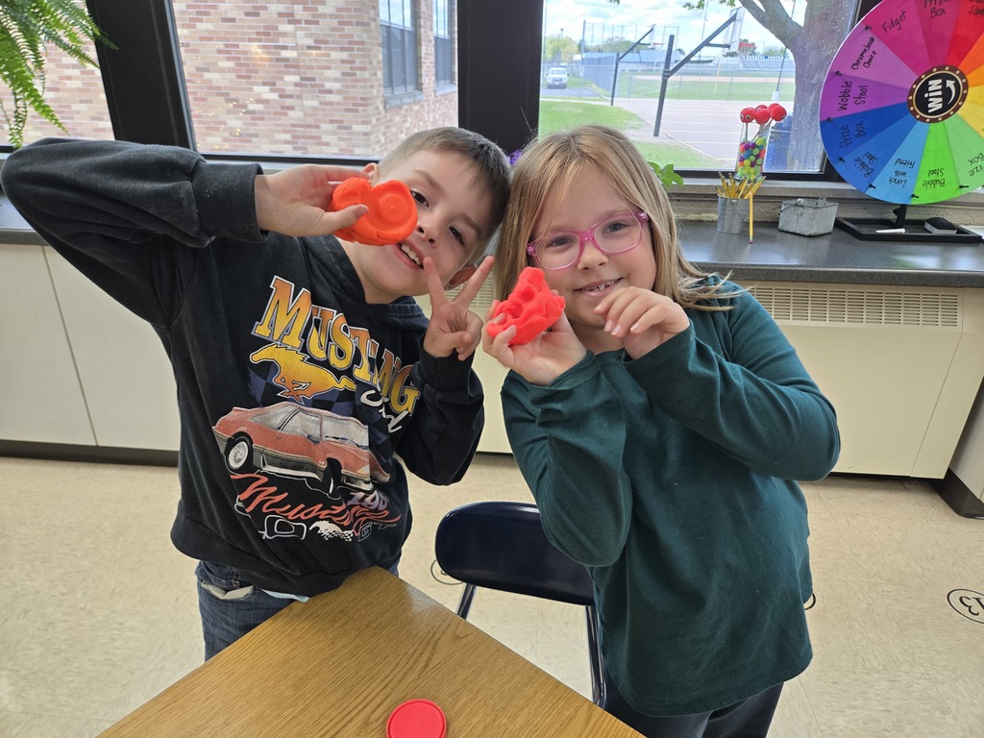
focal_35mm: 23
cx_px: 492
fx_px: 654
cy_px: 369
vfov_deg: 58.9
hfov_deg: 73.9
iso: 100
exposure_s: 1/120
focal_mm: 5.4
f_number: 1.8
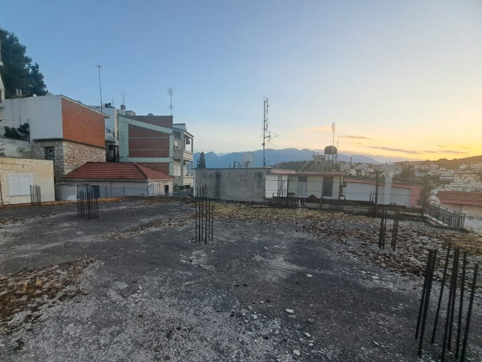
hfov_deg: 97.9
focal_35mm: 15
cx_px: 221
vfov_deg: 81.5
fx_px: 209
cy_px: 199
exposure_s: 1/205
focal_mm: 1.74
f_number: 2.2
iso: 50
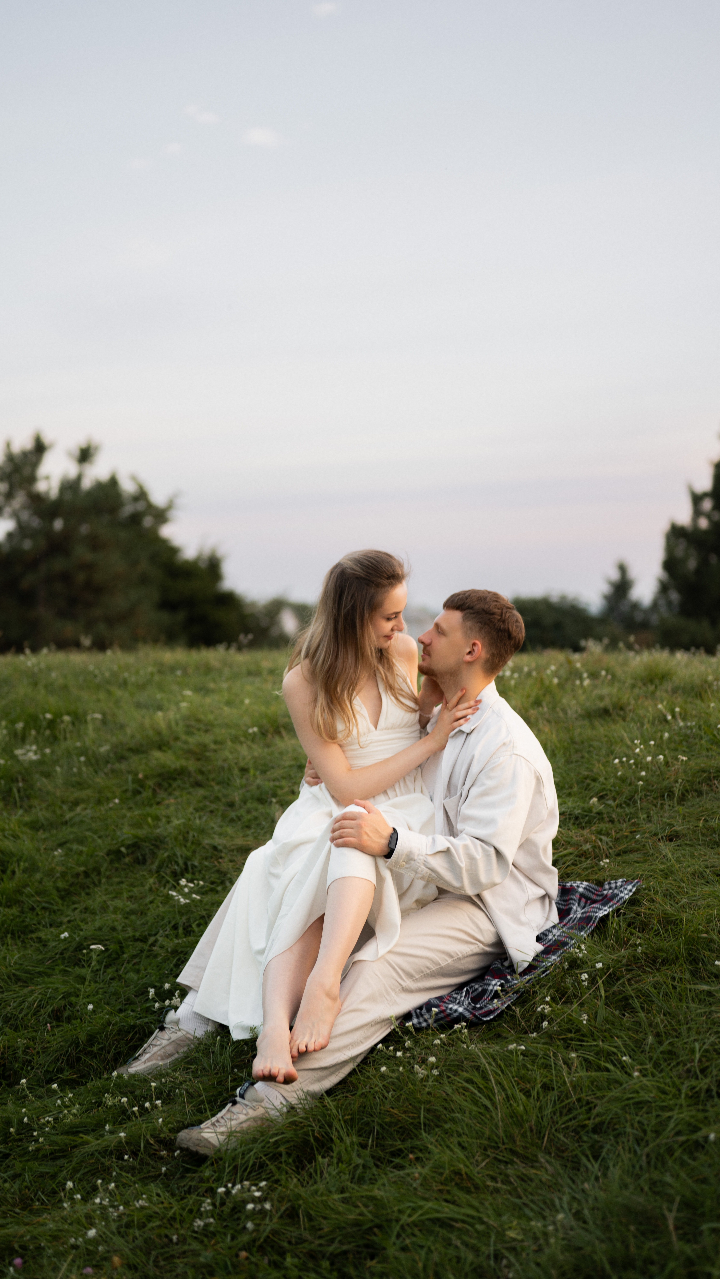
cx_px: 372
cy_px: 639
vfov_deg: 39.2
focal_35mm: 53
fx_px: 1799
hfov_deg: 22.6
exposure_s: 1/250
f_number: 1.8
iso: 250
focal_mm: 50
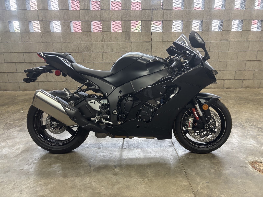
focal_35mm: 26
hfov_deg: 67.3
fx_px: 198
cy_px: 98
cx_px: 132
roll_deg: +0.1
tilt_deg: -17.0
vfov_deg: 53.1
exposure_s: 1/60
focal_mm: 5.96
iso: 250
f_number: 1.6
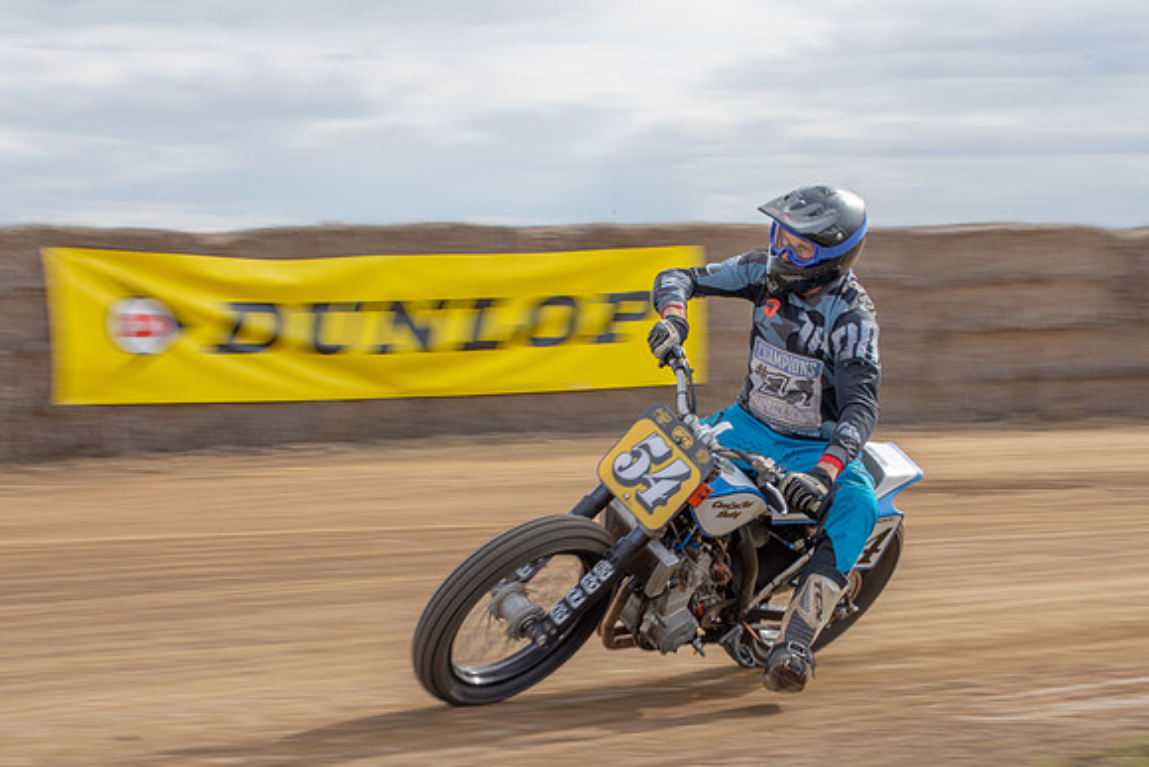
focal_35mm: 114
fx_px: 3626
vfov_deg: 12.1
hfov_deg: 18.0
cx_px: 650
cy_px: 434
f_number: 11
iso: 100
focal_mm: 60
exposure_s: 1/100
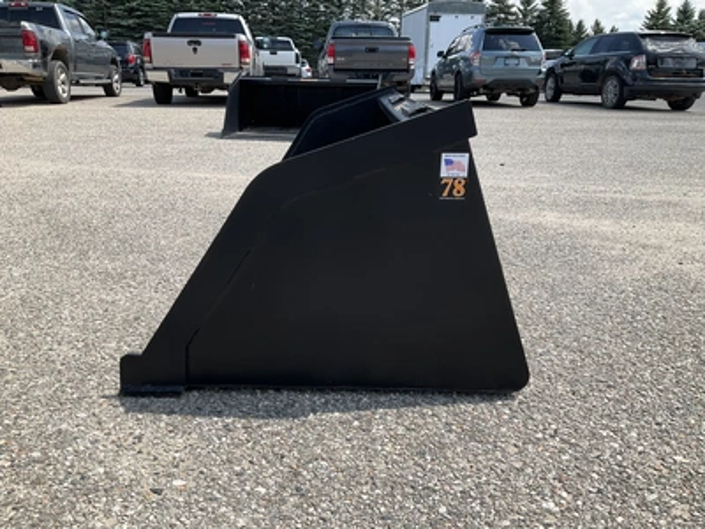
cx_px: 352
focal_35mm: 29
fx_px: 591
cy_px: 264
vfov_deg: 48.2
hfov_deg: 61.7
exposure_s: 1/1250
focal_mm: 3
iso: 25
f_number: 1.8
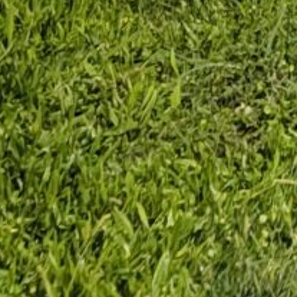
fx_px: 1145
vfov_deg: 13.3
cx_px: 692
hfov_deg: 12.1
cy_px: -231
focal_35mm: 118
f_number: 1.7
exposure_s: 1/100
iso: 376
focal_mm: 5.28
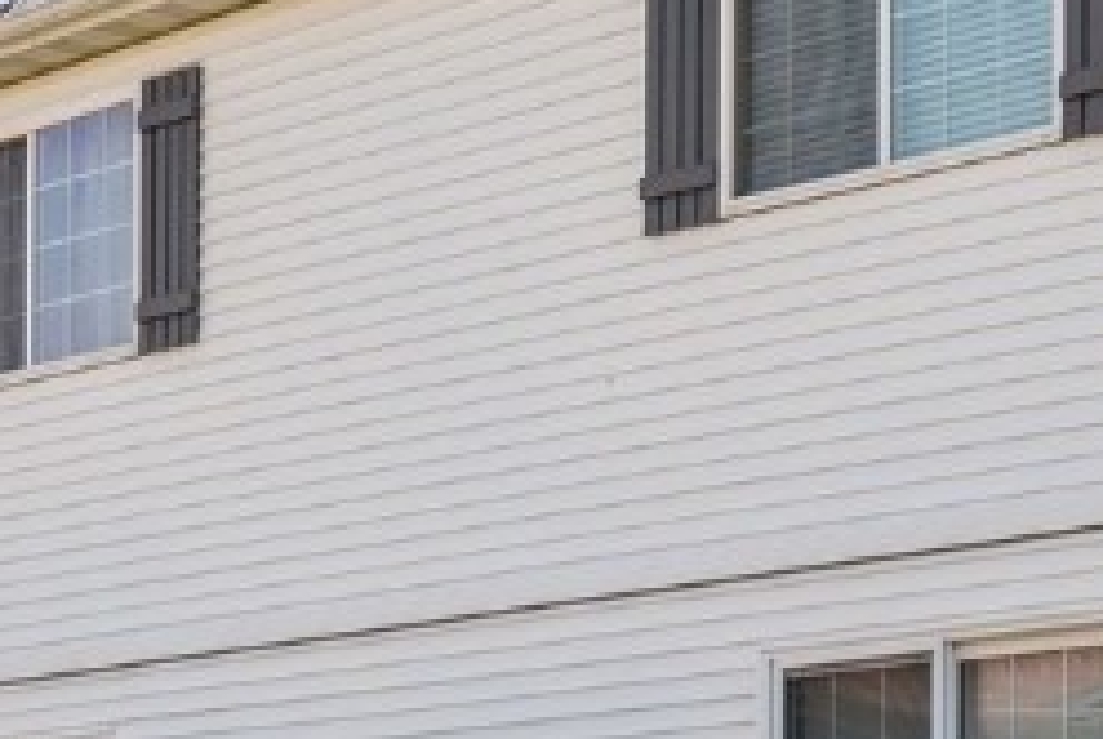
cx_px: 734
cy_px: 984
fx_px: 4264
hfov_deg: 14.7
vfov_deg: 9.7
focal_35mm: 139
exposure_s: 1/200
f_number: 8
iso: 200
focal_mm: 30
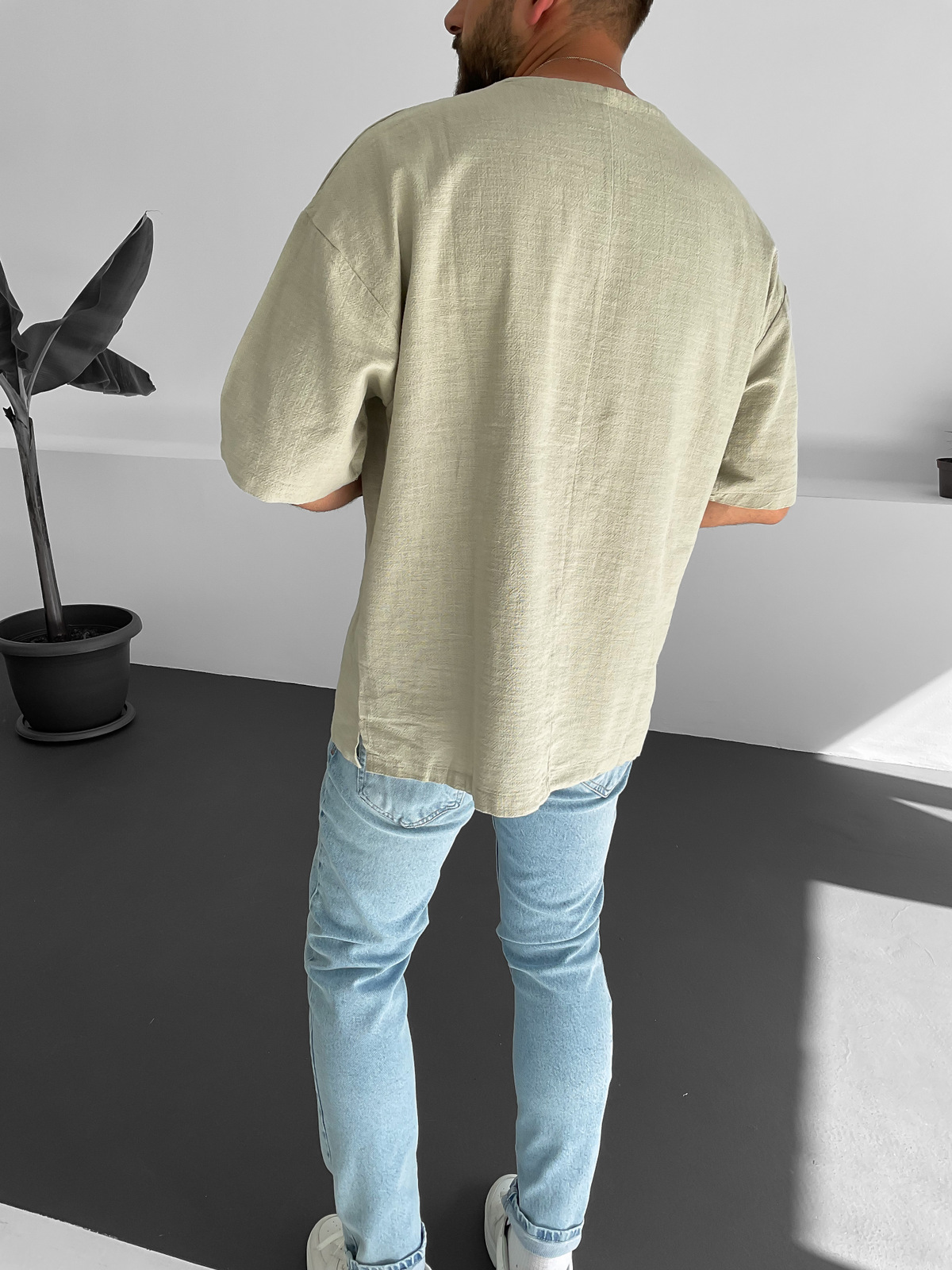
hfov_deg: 48.2
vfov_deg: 61.7
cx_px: 476
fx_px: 1063
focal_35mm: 29
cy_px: 635
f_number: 1.8
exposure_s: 1/340
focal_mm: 3
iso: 16
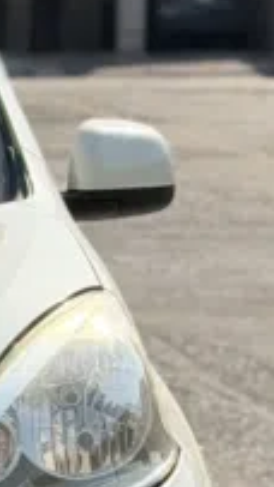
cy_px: 441
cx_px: -416
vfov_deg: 12.9
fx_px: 2134
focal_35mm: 165
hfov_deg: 6.9
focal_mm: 6.76
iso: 64
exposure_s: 1/5587
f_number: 1.78
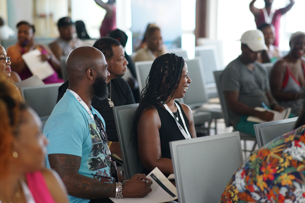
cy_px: 100
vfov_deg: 15.9
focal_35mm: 86
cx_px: 154
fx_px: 729
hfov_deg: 23.6
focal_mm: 85
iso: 2000
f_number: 2.2
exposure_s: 1/640
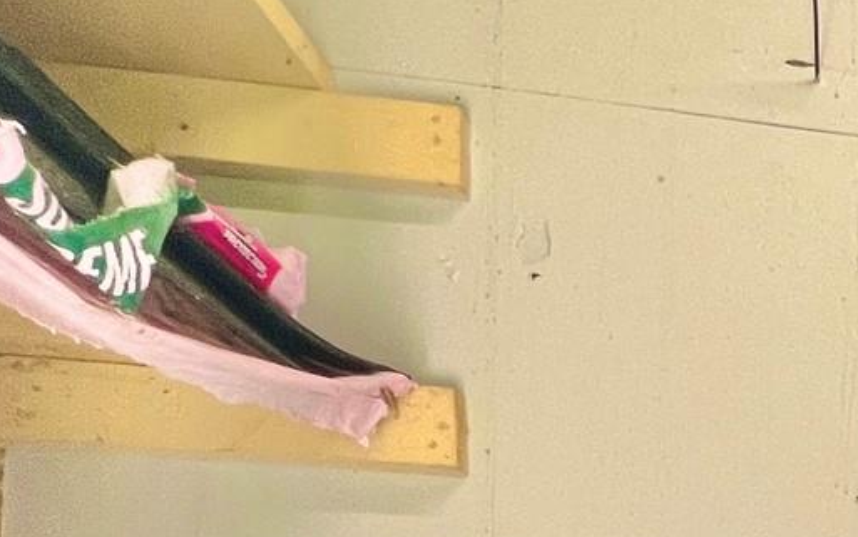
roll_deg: -1.7
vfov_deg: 19.2
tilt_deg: +0.2
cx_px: 1196
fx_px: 1287
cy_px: 902
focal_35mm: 55
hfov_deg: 28.2
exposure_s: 1/120
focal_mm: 1.57
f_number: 1.8
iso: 80
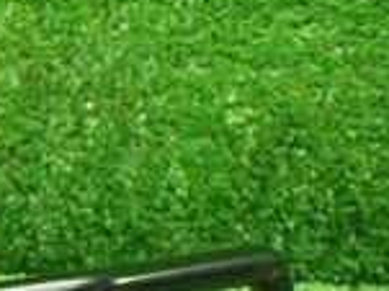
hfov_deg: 14.1
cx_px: -376
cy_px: 376
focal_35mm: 119
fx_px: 1336
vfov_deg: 12.1
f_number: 2.3
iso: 800
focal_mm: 5.4
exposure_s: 1/80
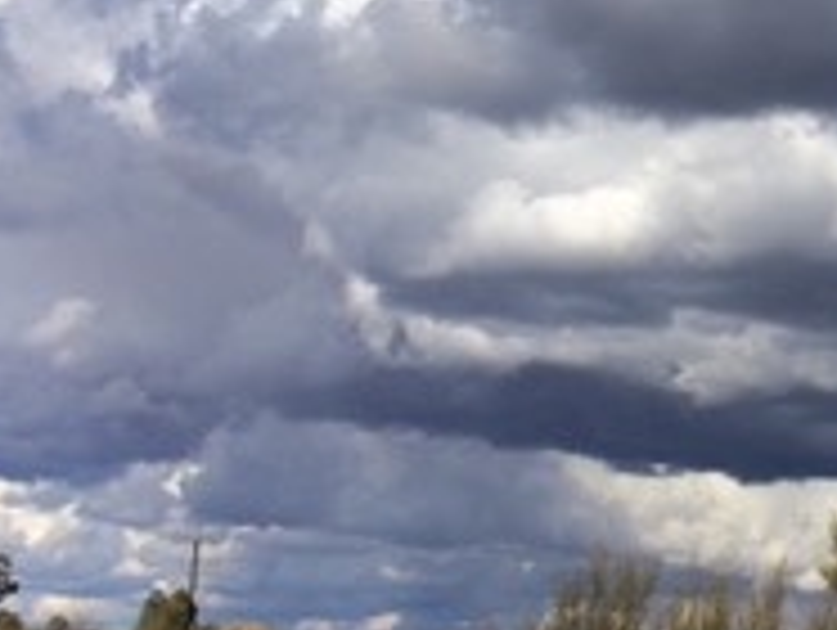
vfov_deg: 17.8
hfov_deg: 23.1
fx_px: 1961
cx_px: 842
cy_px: 9
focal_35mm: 81
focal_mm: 4.15
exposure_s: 1/5128
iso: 32
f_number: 2.2
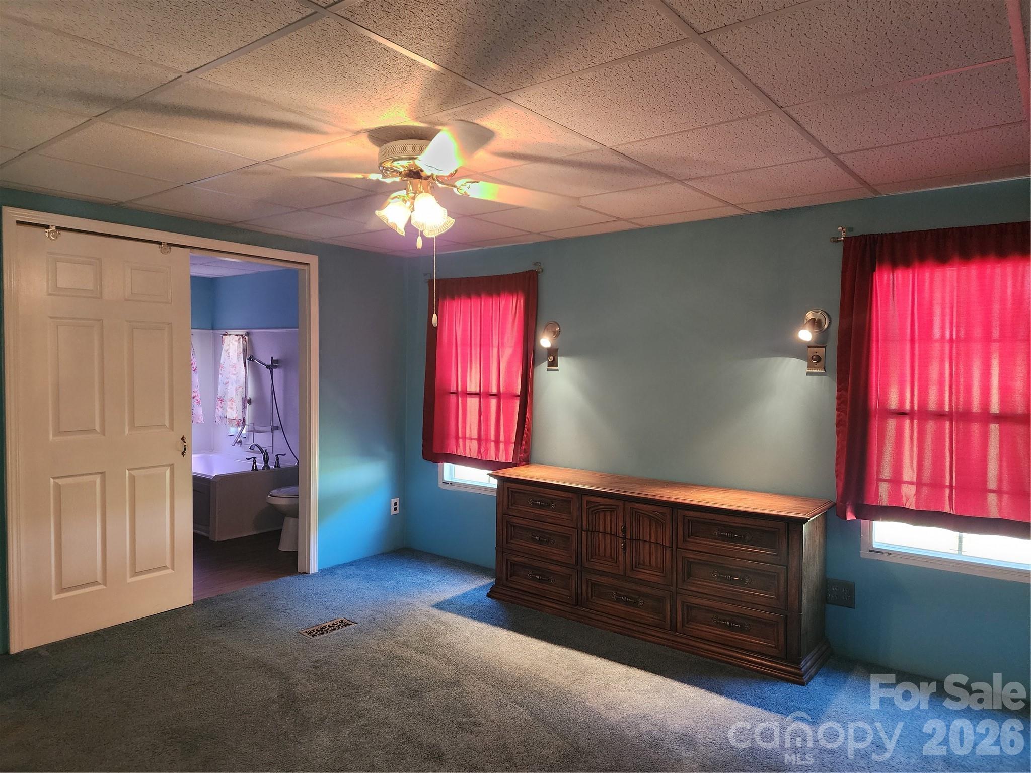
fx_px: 685
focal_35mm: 23
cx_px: 516
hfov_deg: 73.9
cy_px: 386
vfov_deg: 58.9
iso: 500
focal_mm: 6.4
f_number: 1.8
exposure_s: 1/60
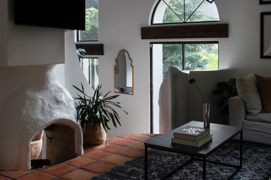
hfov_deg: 43.6
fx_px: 339
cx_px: 136
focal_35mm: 45
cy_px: 90
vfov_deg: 29.9
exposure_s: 1
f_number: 14
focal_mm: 45
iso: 1600
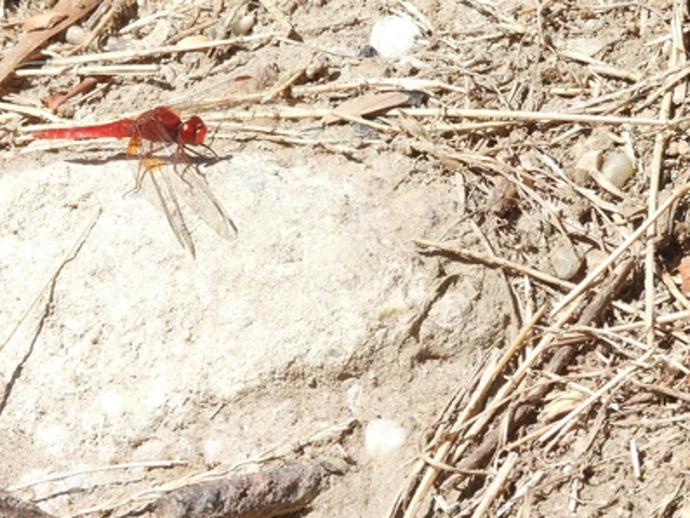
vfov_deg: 2.3
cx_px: 149
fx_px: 12861
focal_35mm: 645
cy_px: 151
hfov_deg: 3.1
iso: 100
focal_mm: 71.4
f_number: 6.3
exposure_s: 1/320
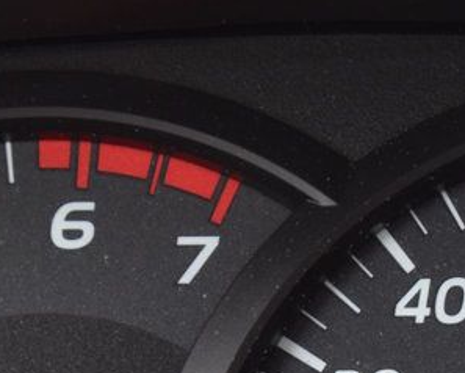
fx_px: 3470
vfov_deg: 6.1
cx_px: 359
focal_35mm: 252
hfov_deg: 7.7
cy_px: 528
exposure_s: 1/15
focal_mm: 52
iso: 400
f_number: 6.3
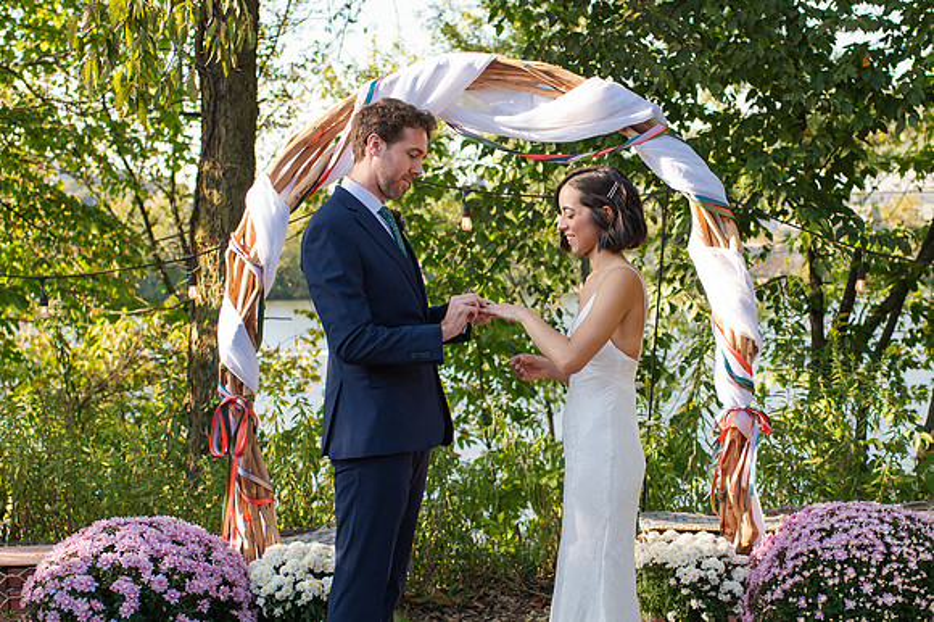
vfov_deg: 21.7
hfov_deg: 32.1
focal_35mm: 62
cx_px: 567
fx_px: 1617
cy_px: 414
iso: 200
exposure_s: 1/640
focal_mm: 35
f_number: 3.2
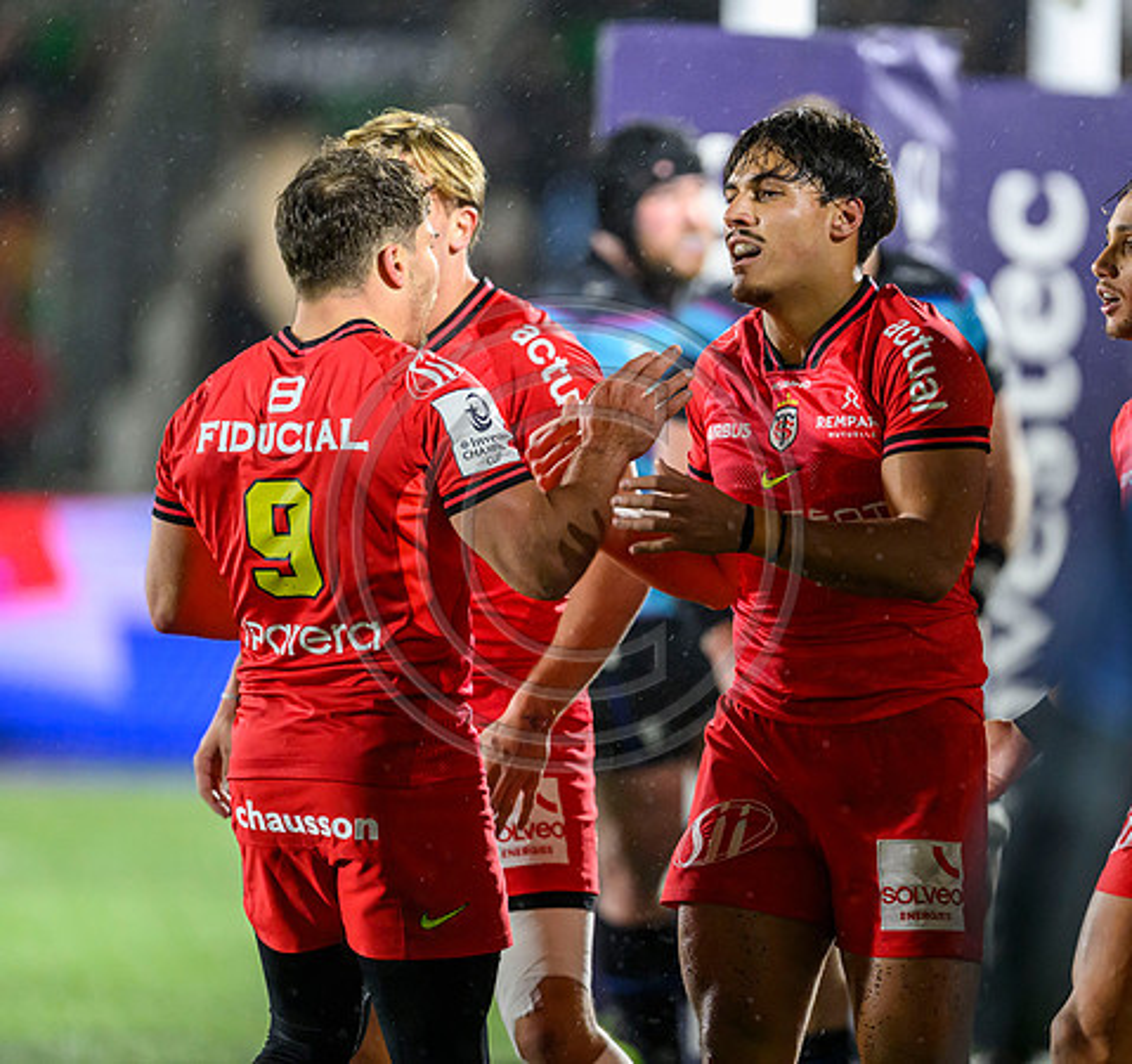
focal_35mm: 556
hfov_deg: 3.2
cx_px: 882
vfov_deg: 3.1
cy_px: 554
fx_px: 19961
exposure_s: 1/640
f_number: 3.2
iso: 5000
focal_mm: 400
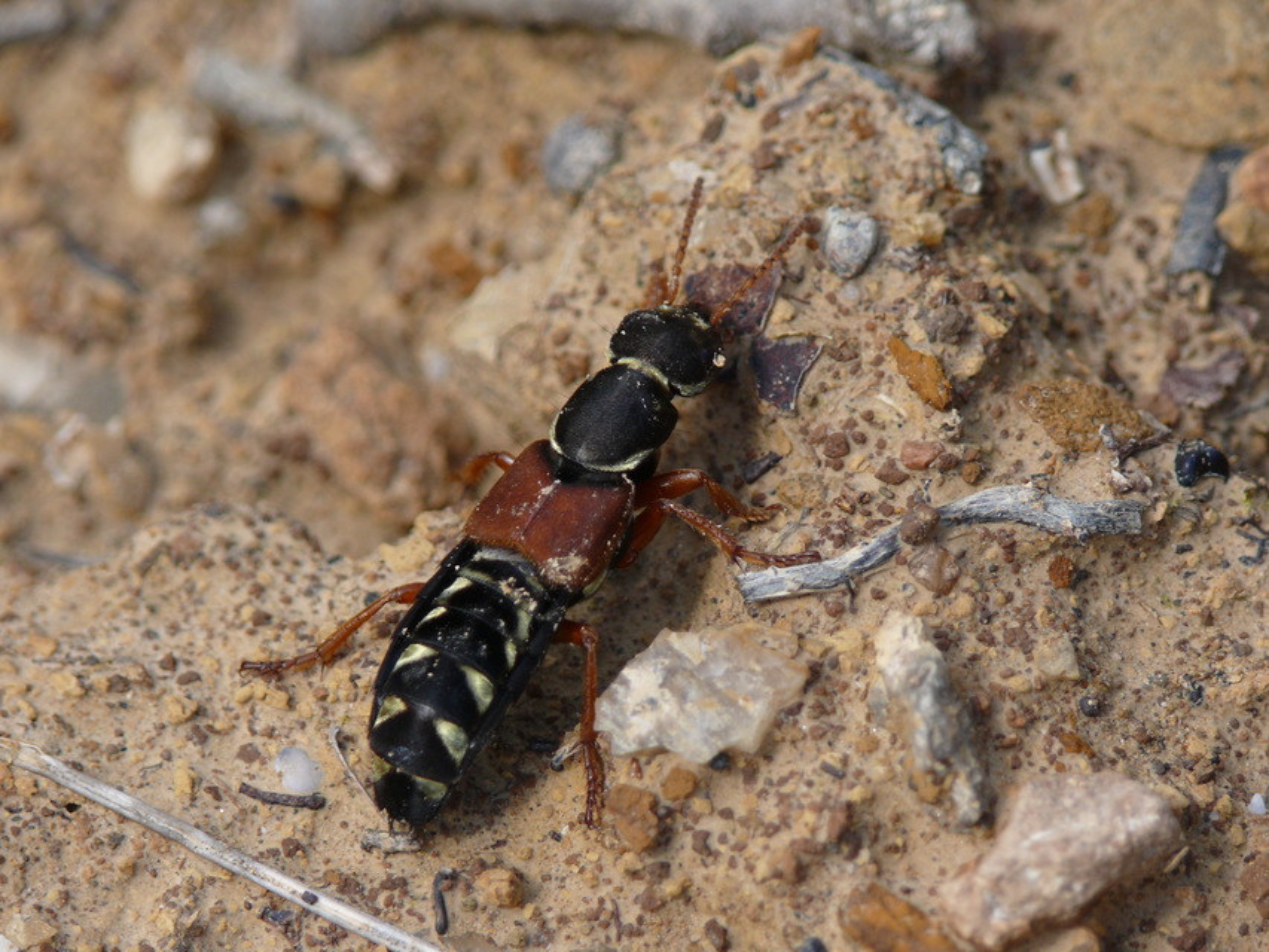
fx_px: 9349
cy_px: 476
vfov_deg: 5.8
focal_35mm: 255
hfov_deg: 7.8
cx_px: 634
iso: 100
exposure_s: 1/250
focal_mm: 53.9
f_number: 4.5
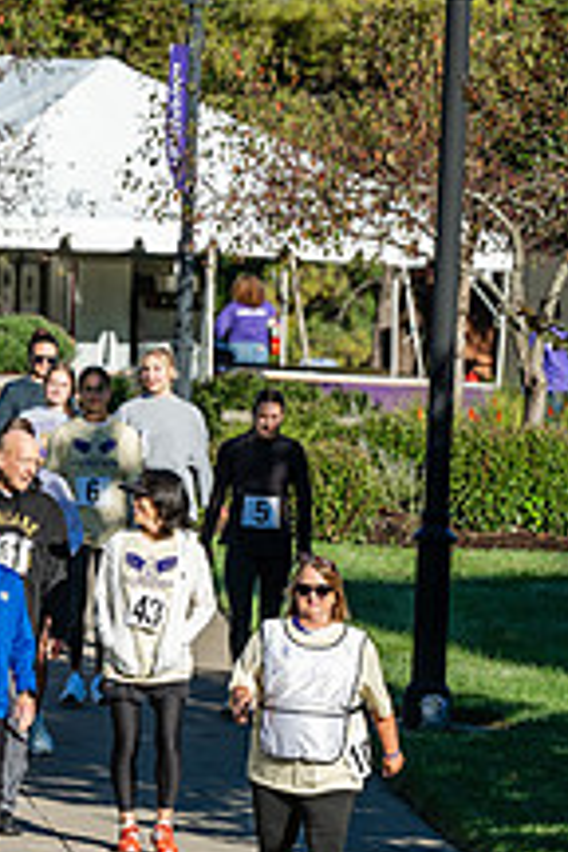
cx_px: -118
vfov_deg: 5.0
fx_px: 9845
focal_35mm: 416
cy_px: 534
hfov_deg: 3.3
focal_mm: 155
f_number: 4.5
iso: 50
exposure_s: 1/500
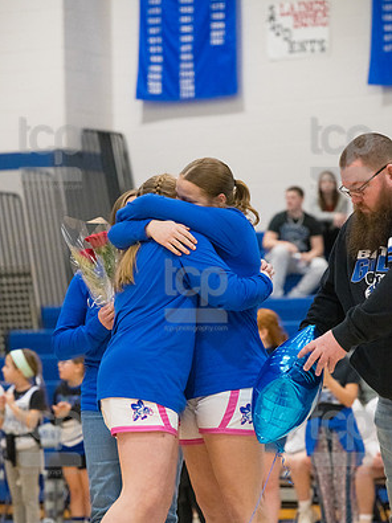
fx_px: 2976
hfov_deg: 7.5
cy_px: 295
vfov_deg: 10.0
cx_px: 196
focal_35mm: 197
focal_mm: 180
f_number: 5.6
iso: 5000
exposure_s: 1/500
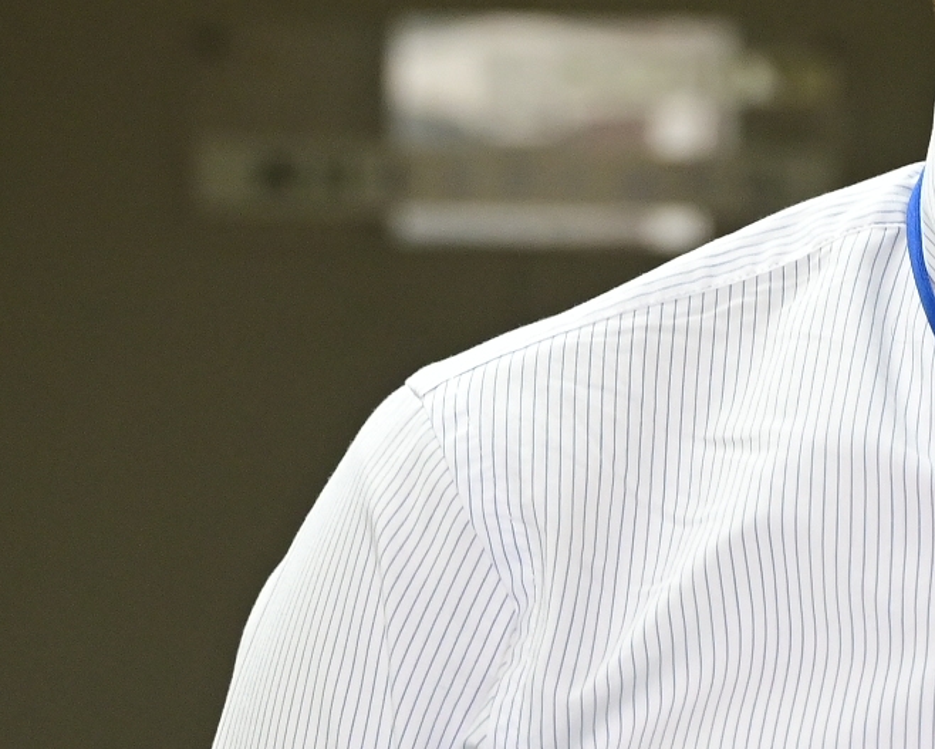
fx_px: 4817
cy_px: -166
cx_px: 820
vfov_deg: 8.8
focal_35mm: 174
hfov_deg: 11.0
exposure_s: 1/80
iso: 1600
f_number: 4
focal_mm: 51
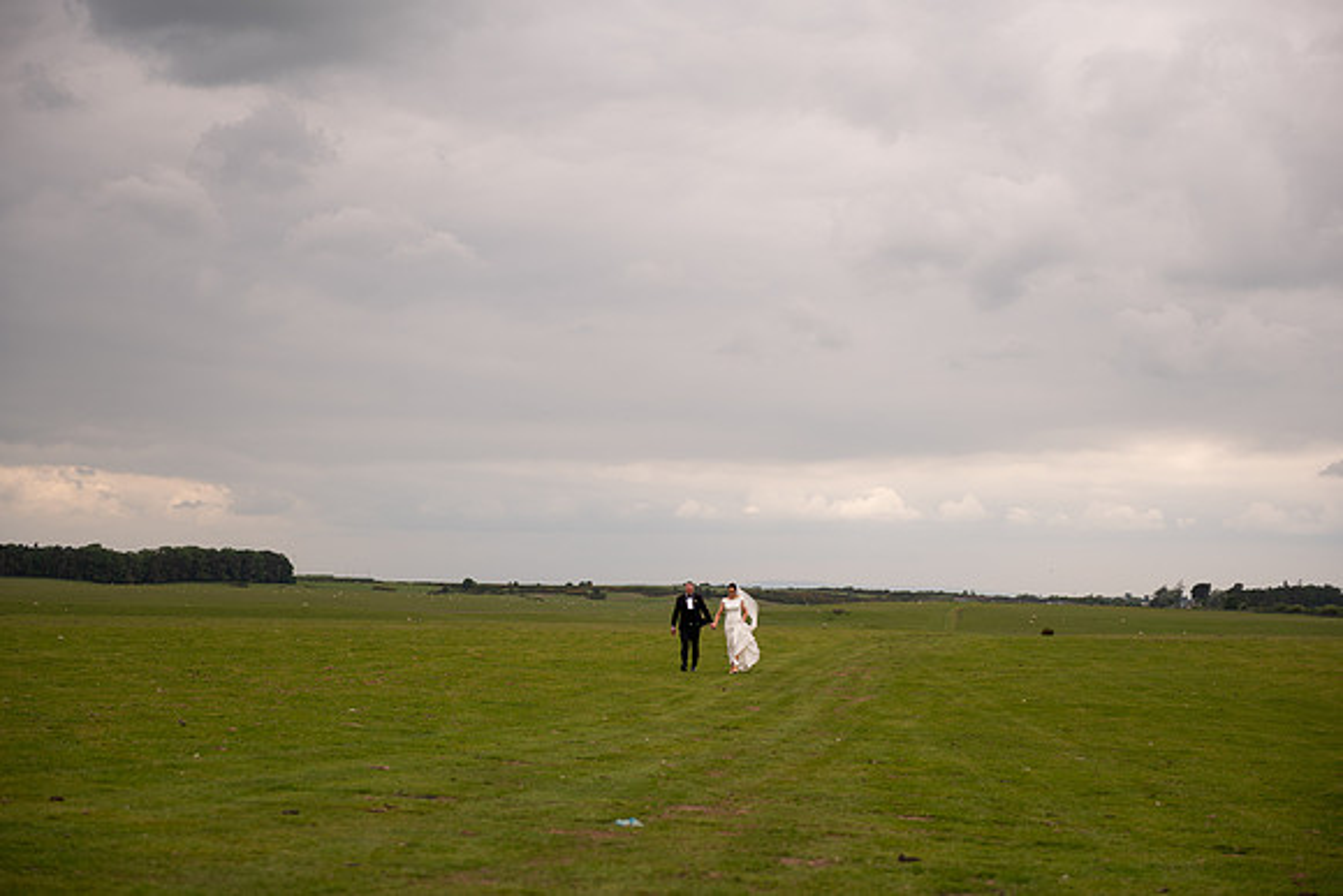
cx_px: 672
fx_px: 2612
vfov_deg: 19.5
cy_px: 448
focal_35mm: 70
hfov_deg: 28.8
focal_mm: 70
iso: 64
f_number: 3.5
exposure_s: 1/320
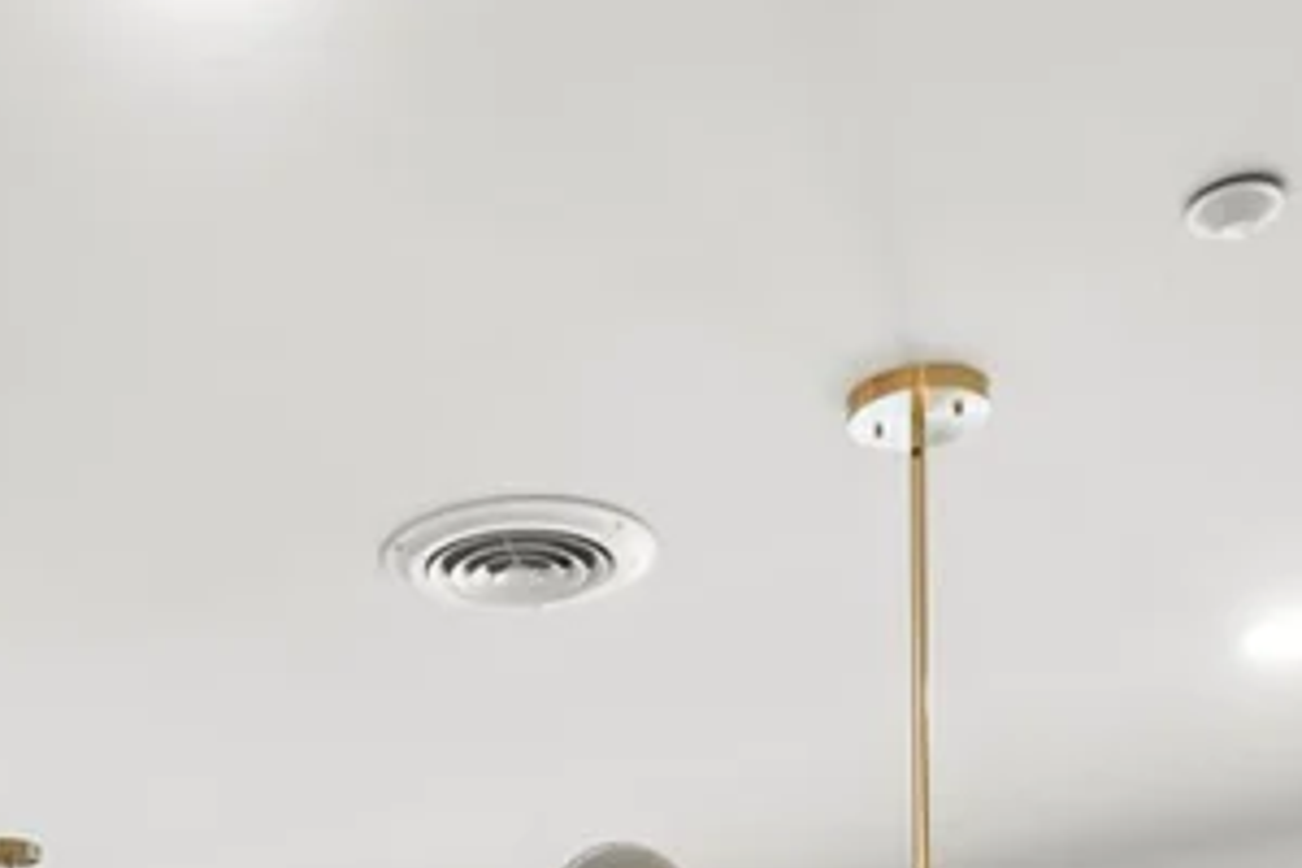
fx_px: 2098
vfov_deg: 19.6
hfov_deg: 33.6
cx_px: 286
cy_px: 1391
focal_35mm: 58
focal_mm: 17
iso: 500
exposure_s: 1/40
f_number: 8
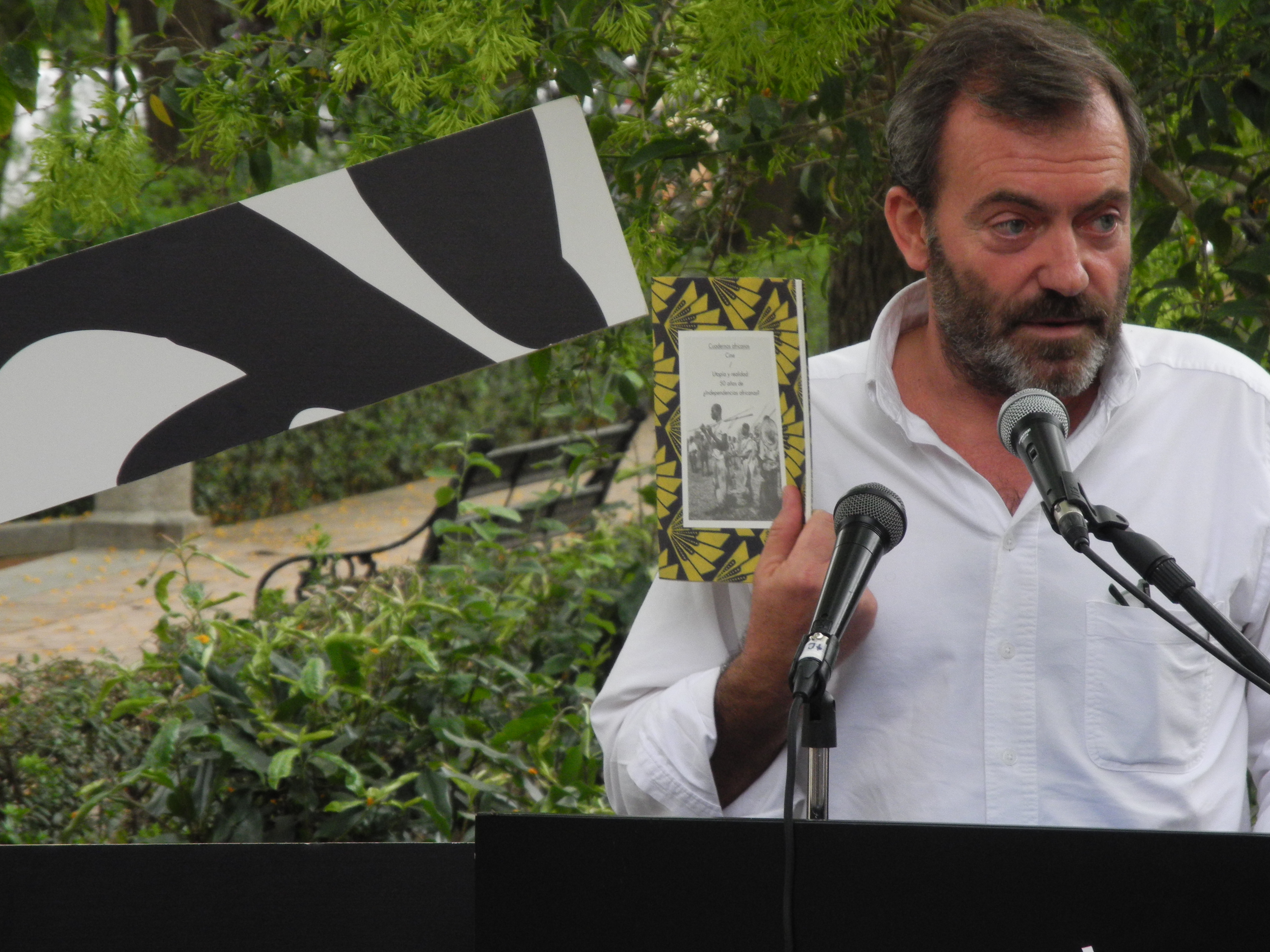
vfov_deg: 7.1
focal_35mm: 208
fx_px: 7631
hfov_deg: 9.5
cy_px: 462
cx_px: 647
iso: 400
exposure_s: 1/74.7
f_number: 5.6
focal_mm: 42.6
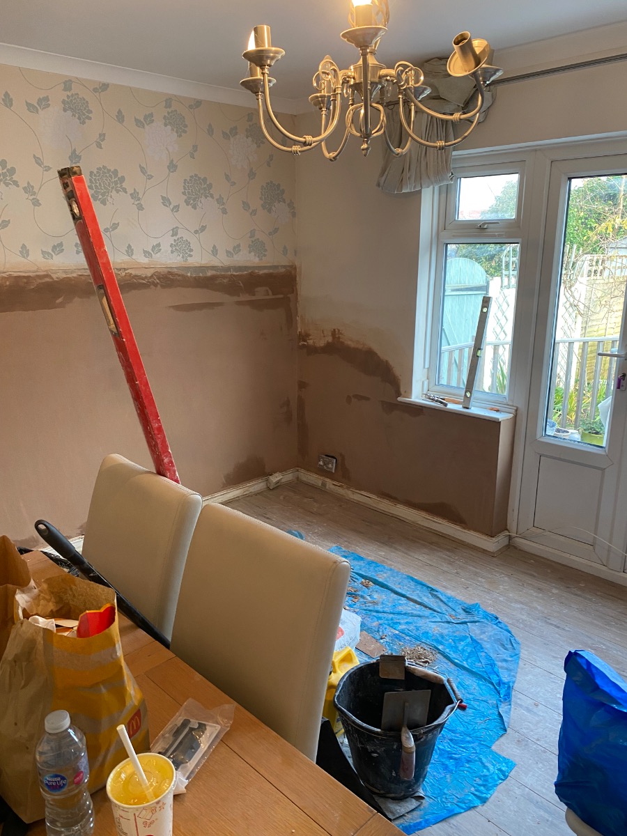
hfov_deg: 53.1
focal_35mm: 26
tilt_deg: -15.4
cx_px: 314
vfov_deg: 67.3
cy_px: 418
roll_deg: -0.4
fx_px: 628
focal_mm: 4.25
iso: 80
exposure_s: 1/50
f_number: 1.8
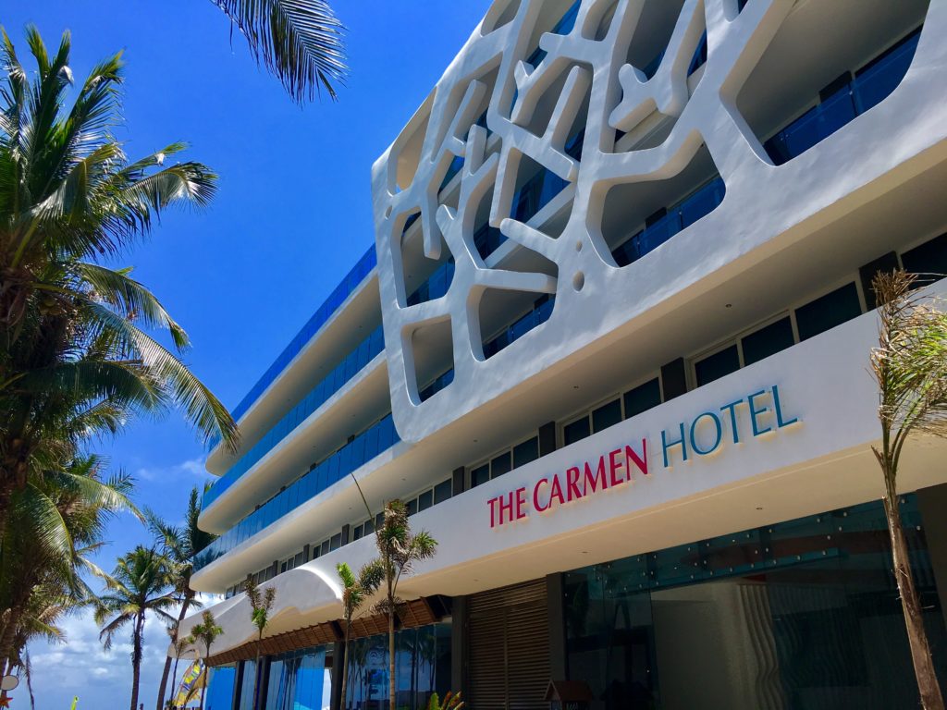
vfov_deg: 48.2
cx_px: 474
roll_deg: -0.6
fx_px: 793
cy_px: 355
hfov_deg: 61.7
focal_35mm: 29
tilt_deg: +24.2
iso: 25
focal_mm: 4.15
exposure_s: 1/1748
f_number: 2.2
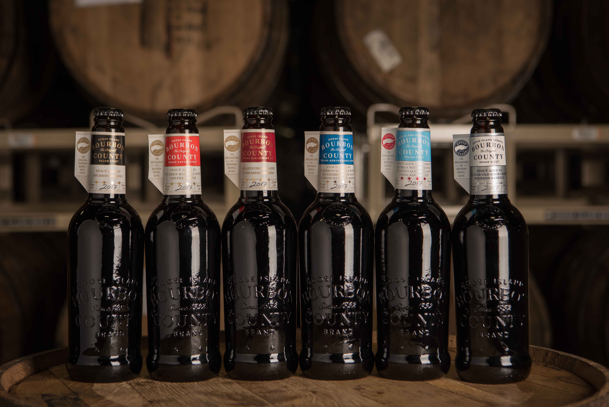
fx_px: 1185
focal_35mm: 70
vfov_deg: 19.5
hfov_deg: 28.8
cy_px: 204
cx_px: 304
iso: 320
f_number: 6.3
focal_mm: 70
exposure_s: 1/100
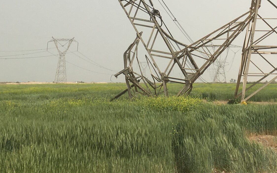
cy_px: -12
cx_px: 225
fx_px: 529
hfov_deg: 28.7
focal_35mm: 70
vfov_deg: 18.0
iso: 25
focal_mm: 4.15
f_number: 2.2
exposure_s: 1/2747
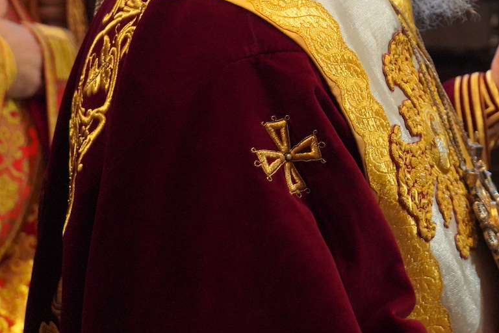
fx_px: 1040
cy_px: -66
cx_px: 623
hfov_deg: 24.1
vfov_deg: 17.3
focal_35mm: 75
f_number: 4
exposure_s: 1/160
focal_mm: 30
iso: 10000
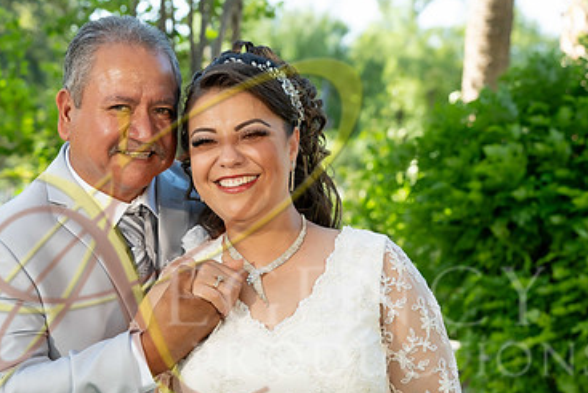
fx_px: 1421
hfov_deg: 23.3
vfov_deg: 15.7
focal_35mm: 87
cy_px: 262
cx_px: 236
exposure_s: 1/500
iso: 500
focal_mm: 55
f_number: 4
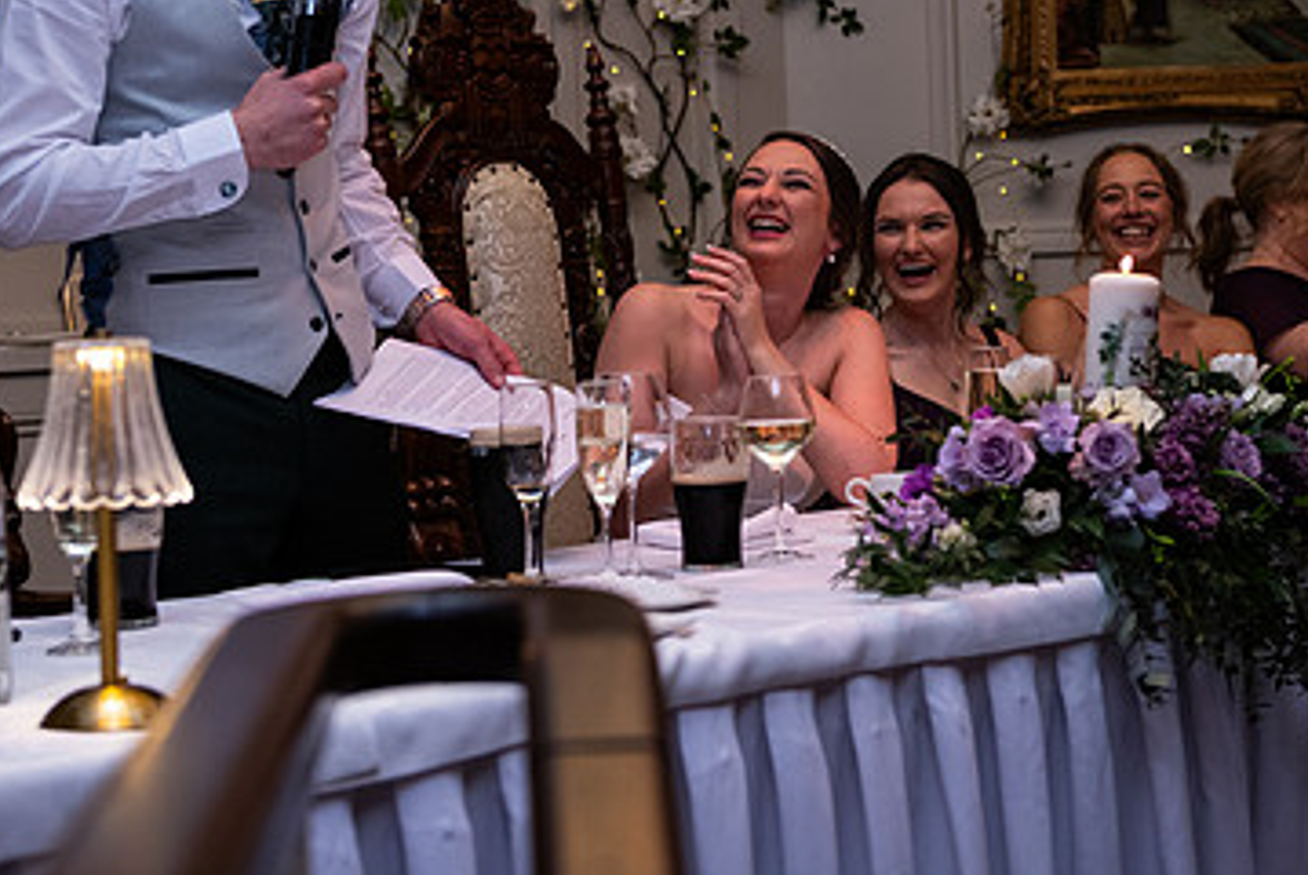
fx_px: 3054
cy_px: 312
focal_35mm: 84
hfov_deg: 24.2
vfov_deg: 16.3
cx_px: 689
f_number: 3.5
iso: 1000
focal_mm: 52
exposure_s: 1/160
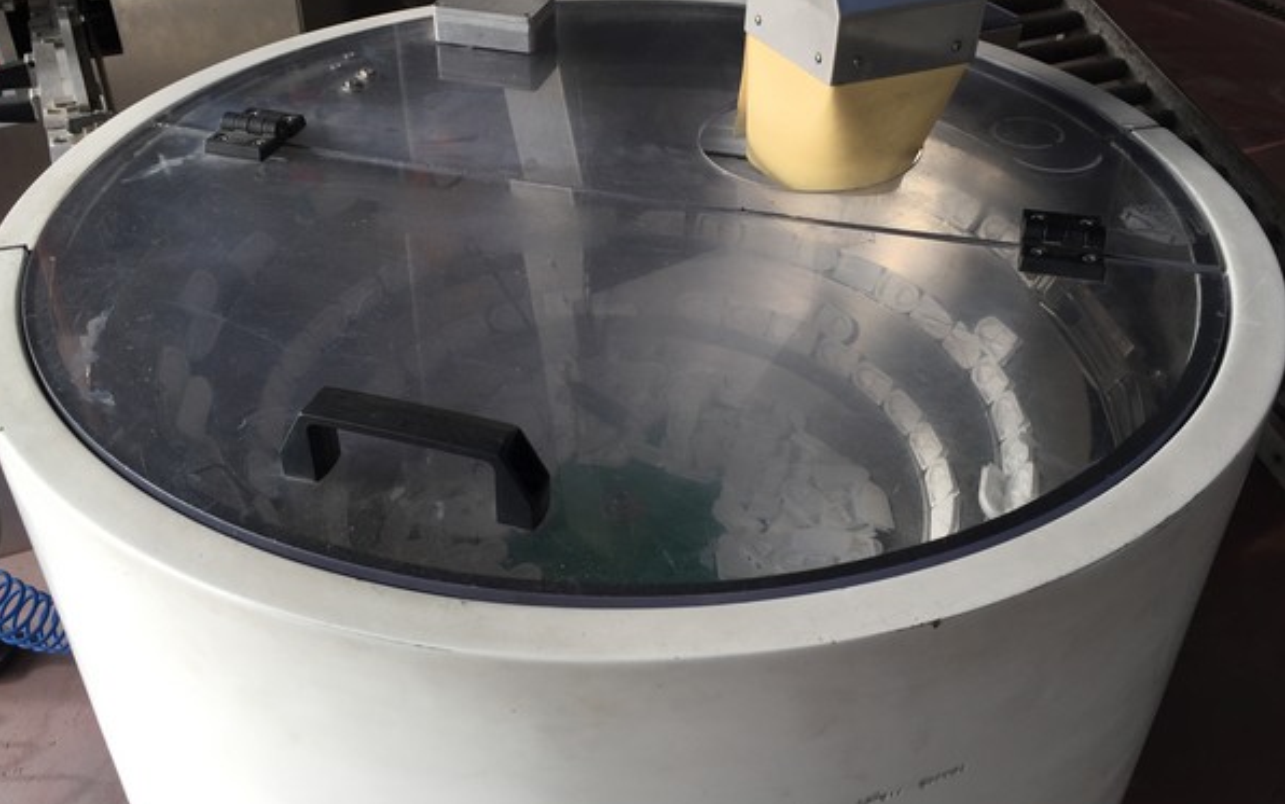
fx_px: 1156
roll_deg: +0.3
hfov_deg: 58.1
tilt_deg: -33.5
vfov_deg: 38.2
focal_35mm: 33
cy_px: 319
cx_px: 599
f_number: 2.2
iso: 32
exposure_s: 1/412
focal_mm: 4.15
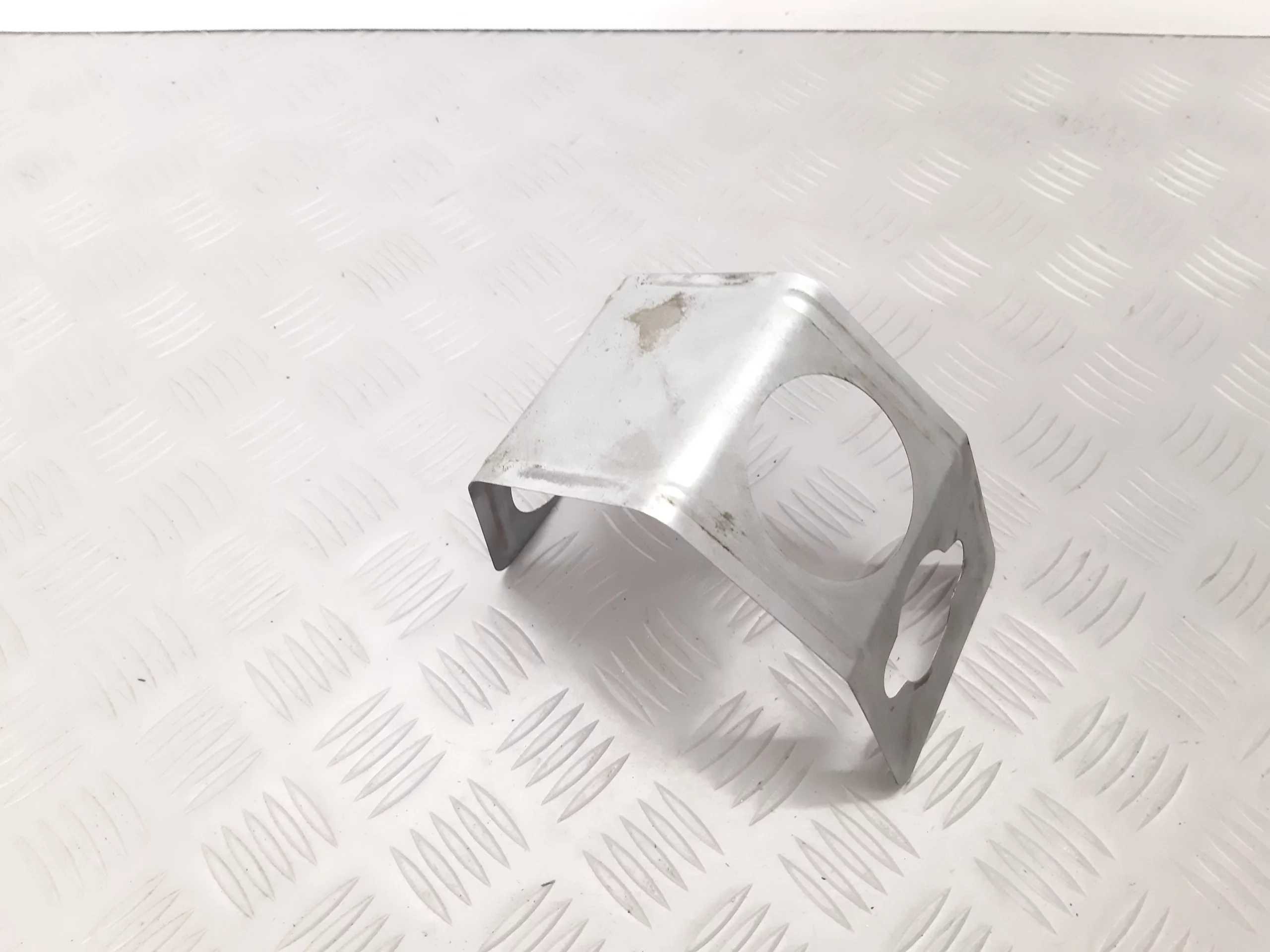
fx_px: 991
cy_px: 476
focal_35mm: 27
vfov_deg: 51.4
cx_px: 635
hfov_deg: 65.3
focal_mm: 3.93
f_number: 1.7
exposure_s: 1/33
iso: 320
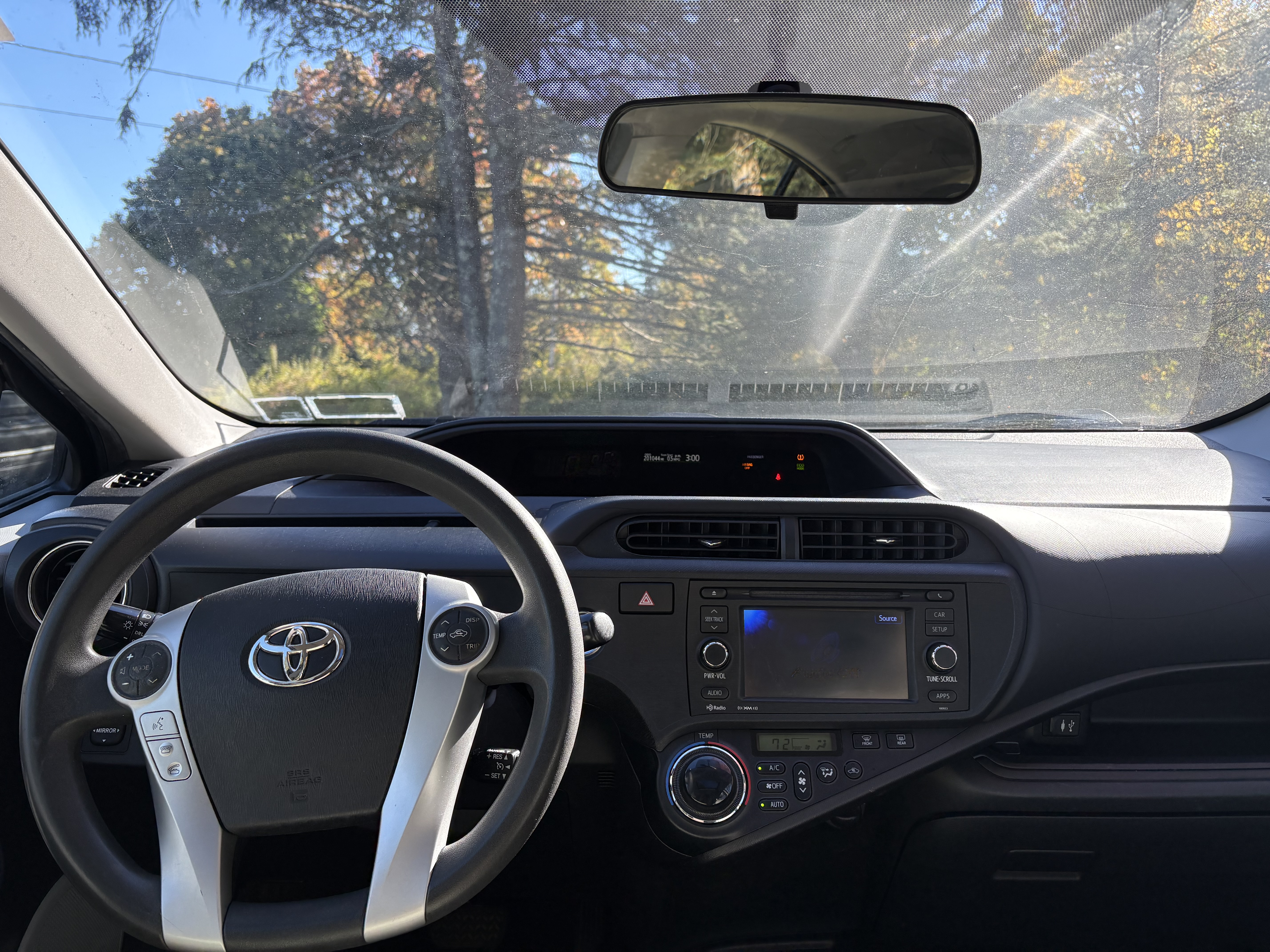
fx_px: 954
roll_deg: +3.0
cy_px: 476
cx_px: 635
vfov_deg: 53.1
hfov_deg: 67.3
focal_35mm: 26
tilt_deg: -6.6
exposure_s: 1/397
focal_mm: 5.96
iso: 64
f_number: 1.6
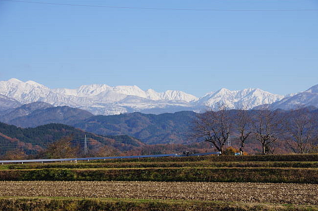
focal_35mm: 89
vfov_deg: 15.4
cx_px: 163
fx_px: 782
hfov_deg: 23.0
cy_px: 113
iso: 100
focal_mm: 55
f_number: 7.1
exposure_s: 1/200
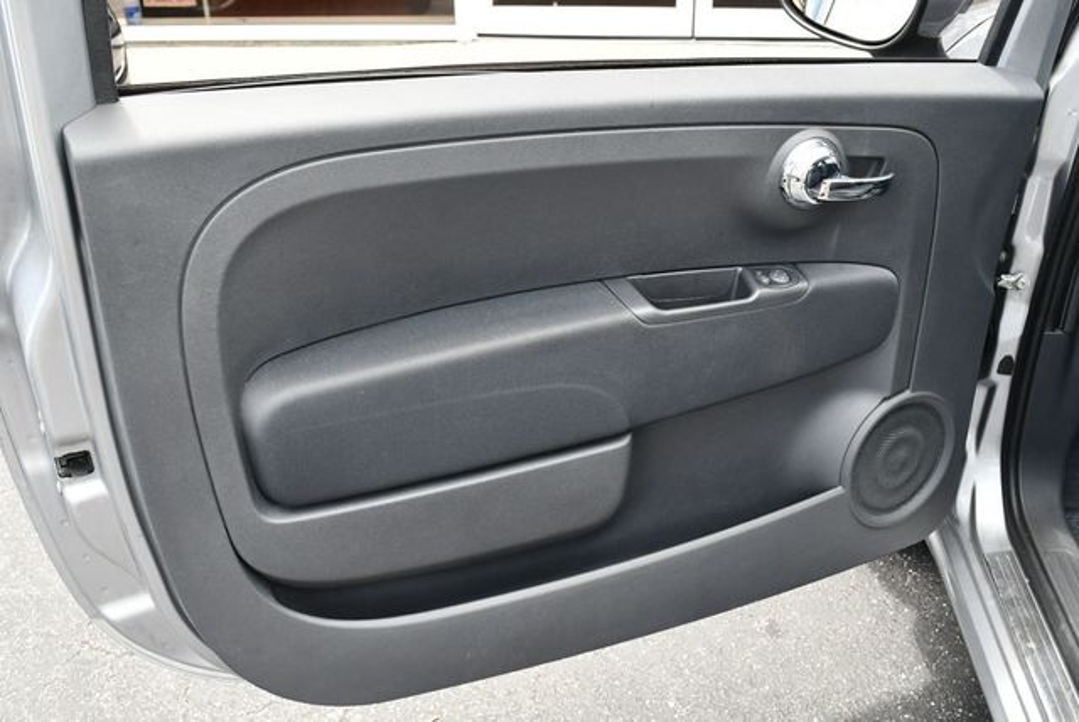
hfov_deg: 53.1
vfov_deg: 36.9
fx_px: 1080
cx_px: 540
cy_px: 361
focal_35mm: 36
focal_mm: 18
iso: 400
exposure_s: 1/250
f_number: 5
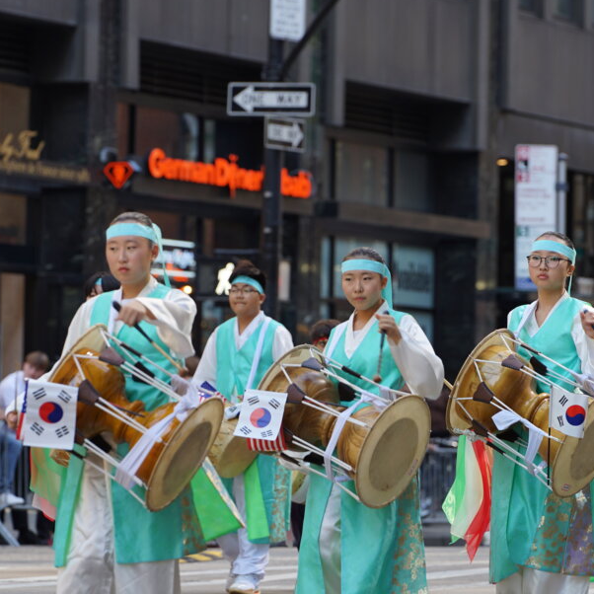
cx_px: 245
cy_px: 341
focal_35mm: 254
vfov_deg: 6.9
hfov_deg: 6.9
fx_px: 4931
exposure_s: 1/160
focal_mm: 150
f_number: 4
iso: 125
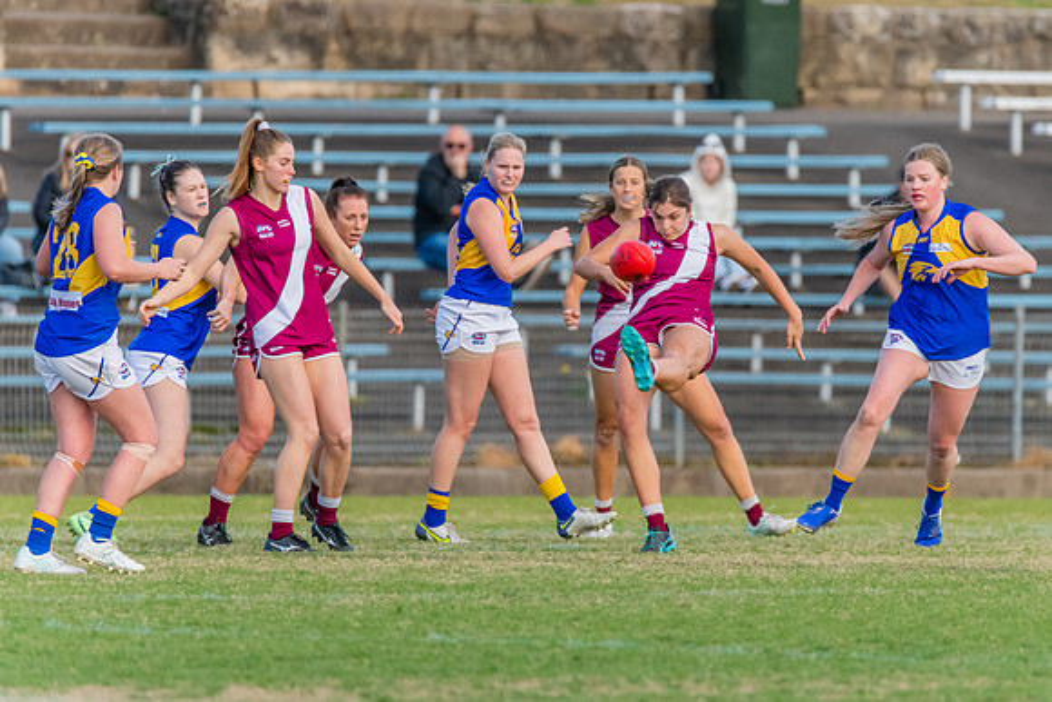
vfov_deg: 1.7
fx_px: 23908
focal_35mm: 818
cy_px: 304
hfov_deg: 2.5
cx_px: 600
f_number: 6.3
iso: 1800
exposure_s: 1/1600
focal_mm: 600
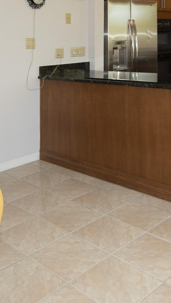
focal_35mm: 40
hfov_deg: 29.7
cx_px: 91
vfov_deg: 50.5
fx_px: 323
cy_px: 150
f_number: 5.6
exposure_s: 1/60
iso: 140
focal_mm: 12
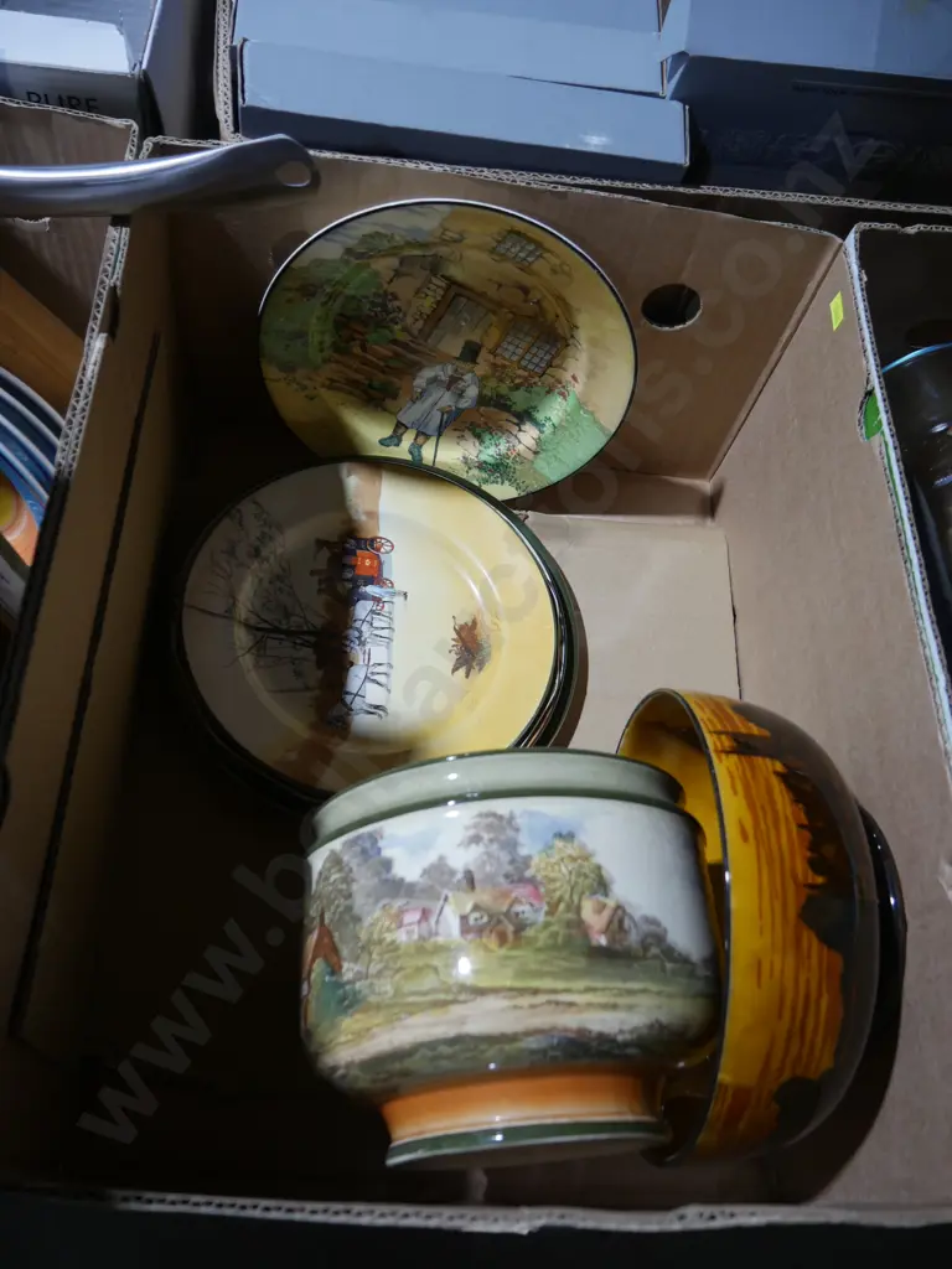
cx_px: 476
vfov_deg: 60.0
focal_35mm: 30
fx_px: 1100
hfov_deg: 46.8
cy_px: 634
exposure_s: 1/60
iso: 320
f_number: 3.6
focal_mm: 15
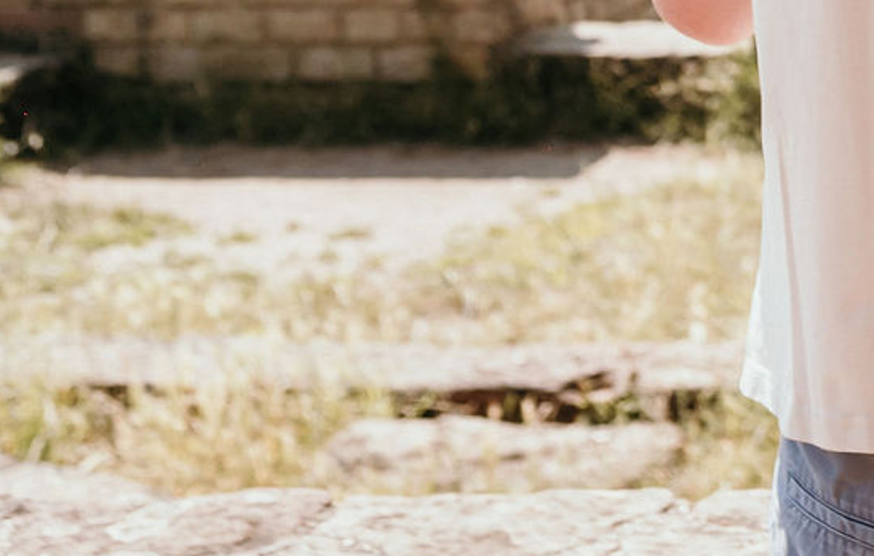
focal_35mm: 137
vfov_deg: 9.4
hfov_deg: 13.4
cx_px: 1640
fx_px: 3280
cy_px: -319
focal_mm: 35
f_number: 4.5
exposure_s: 1/2000
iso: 320
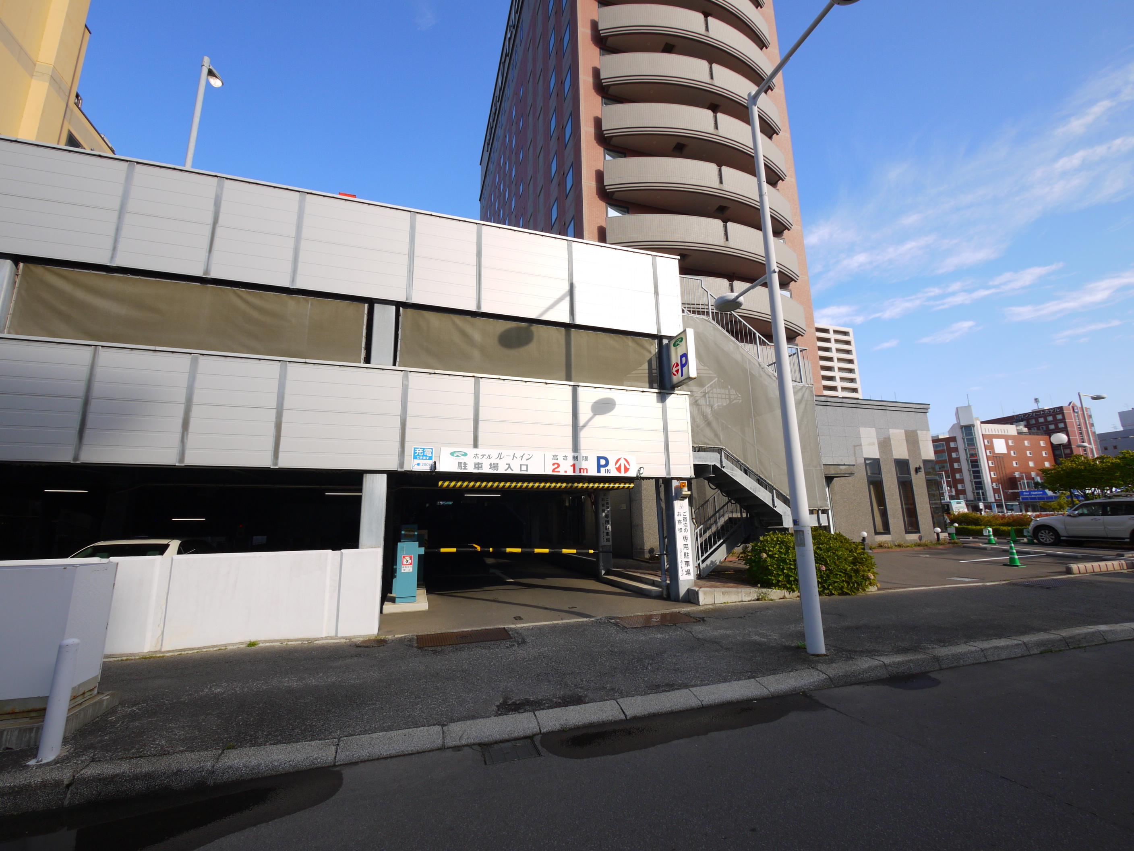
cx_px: 567
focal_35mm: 14
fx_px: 459
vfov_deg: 85.7
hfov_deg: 102.1
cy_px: 426
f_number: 7.1
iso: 125
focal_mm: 7
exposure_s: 1/250
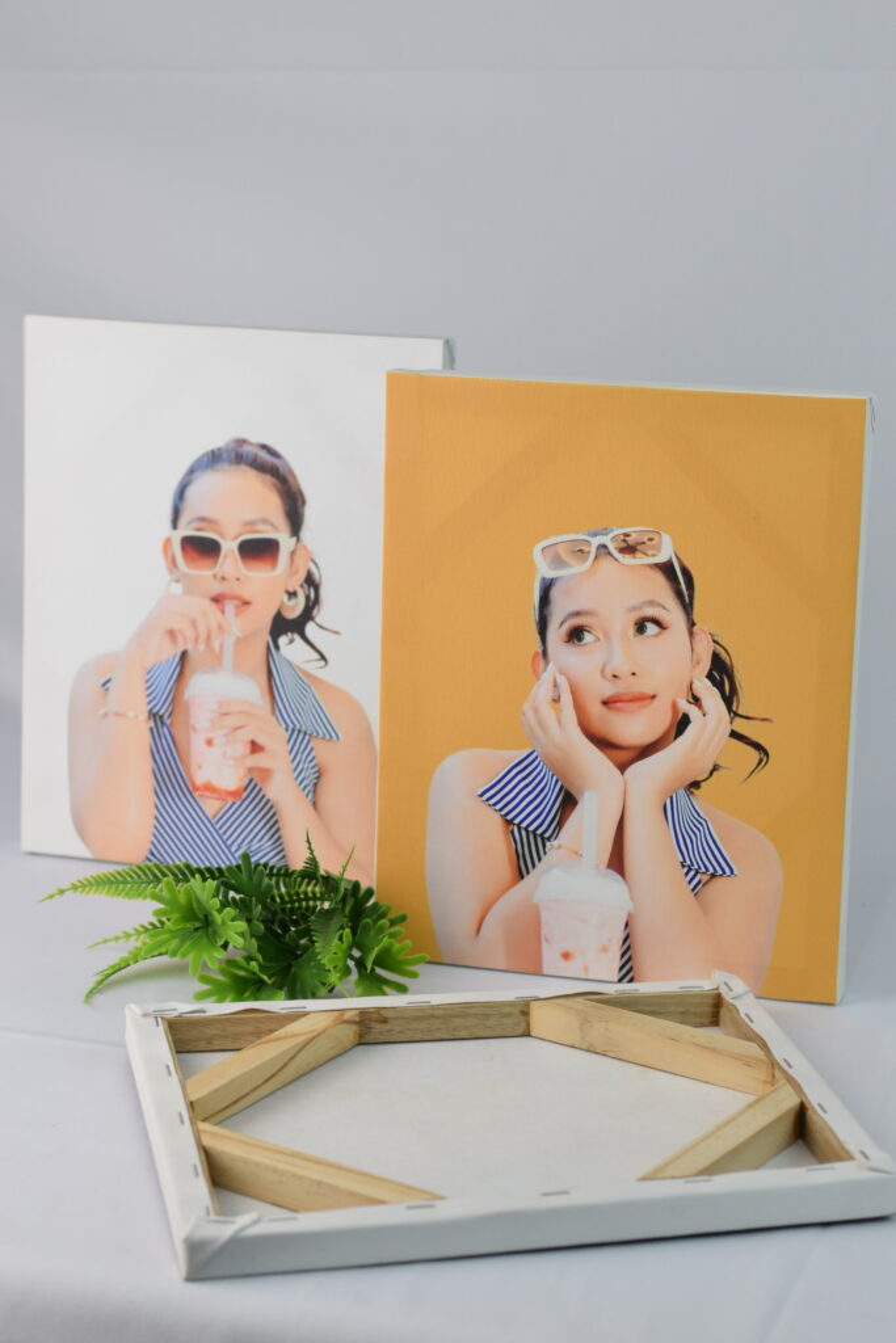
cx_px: 448
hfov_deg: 18.2
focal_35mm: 75
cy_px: 672
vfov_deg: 27.0
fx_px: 2799
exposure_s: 1/160
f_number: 4.5
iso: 800
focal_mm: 50
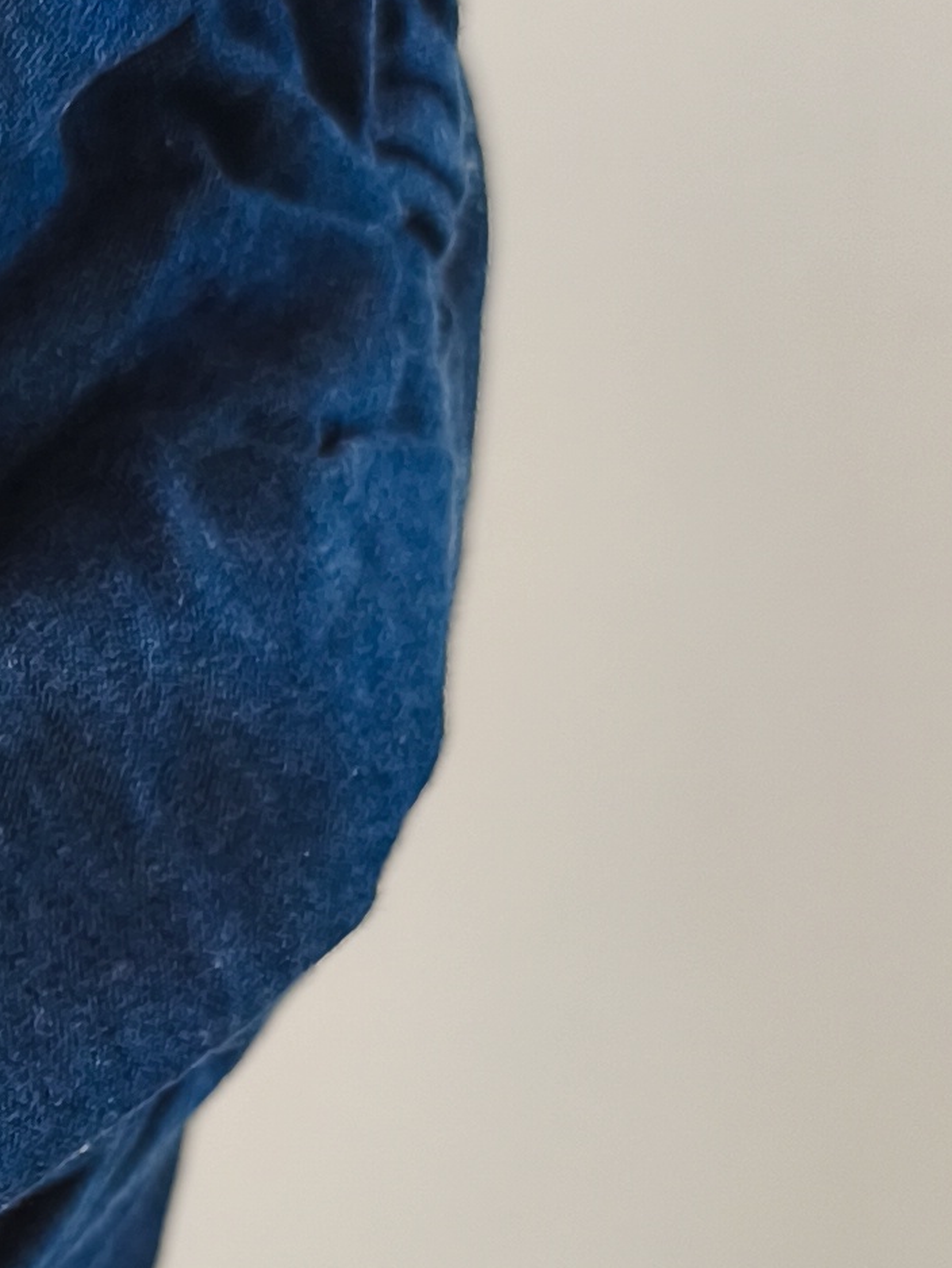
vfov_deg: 19.2
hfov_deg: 13.8
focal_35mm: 100
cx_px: -514
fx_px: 3665
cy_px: 1225
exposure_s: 1/100
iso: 100
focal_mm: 6.14
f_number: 1.65
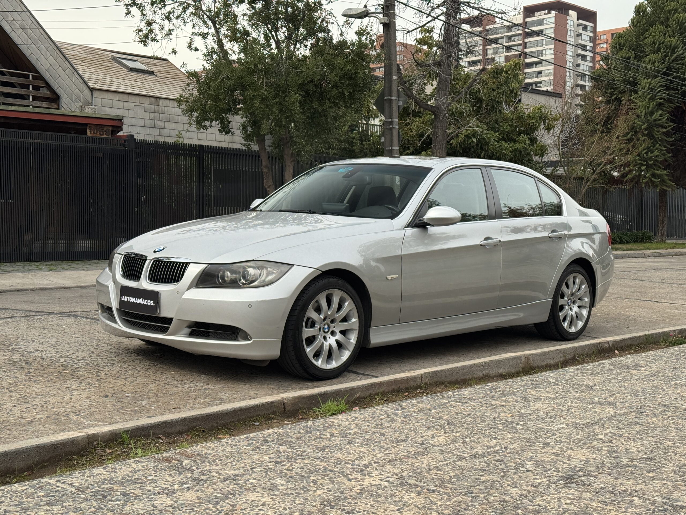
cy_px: 258
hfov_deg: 39.7
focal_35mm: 48
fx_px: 951
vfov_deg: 30.3
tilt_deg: -1.1
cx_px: 343
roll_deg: -0.2
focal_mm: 6.76
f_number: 1.78
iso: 64
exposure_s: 1/939
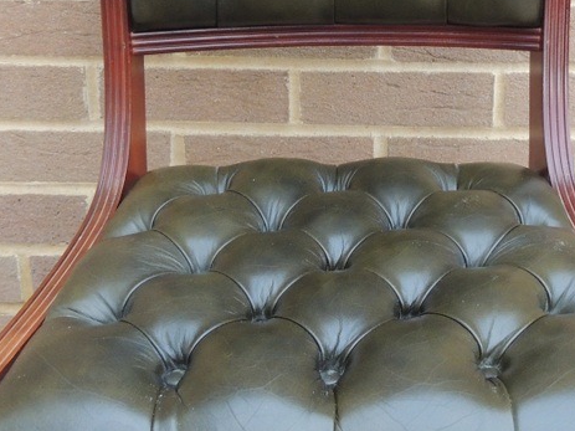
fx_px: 1212
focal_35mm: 73
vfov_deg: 19.9
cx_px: 353
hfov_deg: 26.6
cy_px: 76
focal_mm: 5.8
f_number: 3.2
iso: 400
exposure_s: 1/160
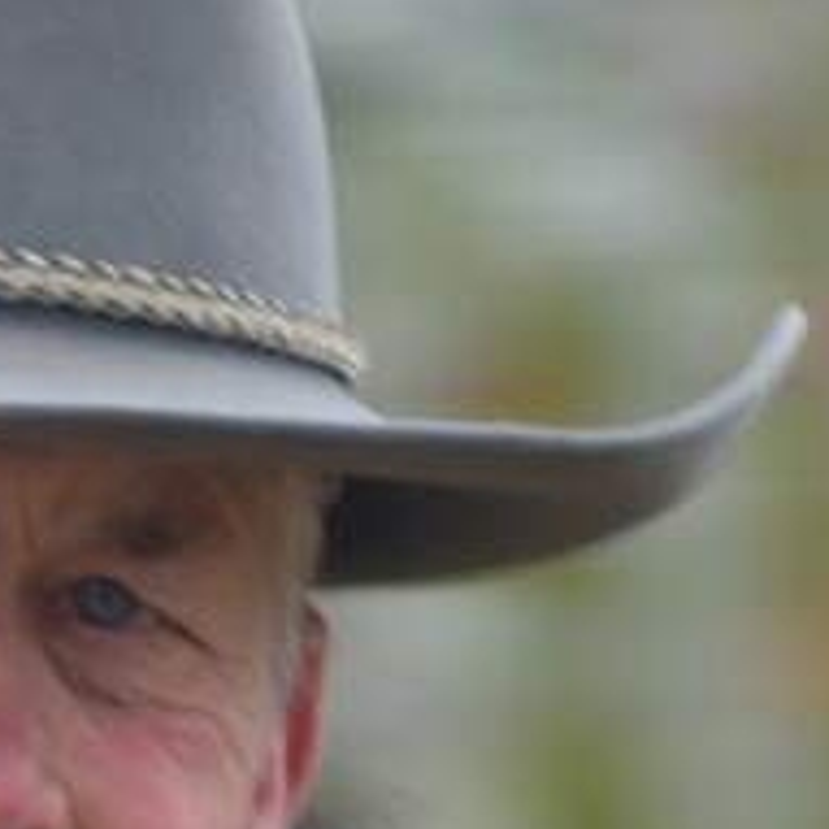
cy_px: 1274
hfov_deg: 1.9
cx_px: -148
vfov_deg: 1.9
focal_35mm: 922
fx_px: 24981
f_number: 5.6
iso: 200
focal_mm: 230
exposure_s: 1/60
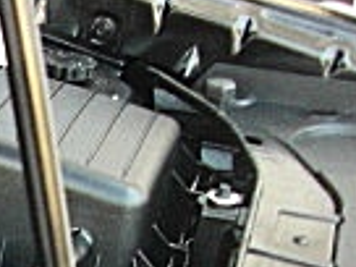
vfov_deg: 8.2
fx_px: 1738
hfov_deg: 10.3
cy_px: 581
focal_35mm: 169
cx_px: -476
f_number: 2.8
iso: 400
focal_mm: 6.3
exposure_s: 1/80
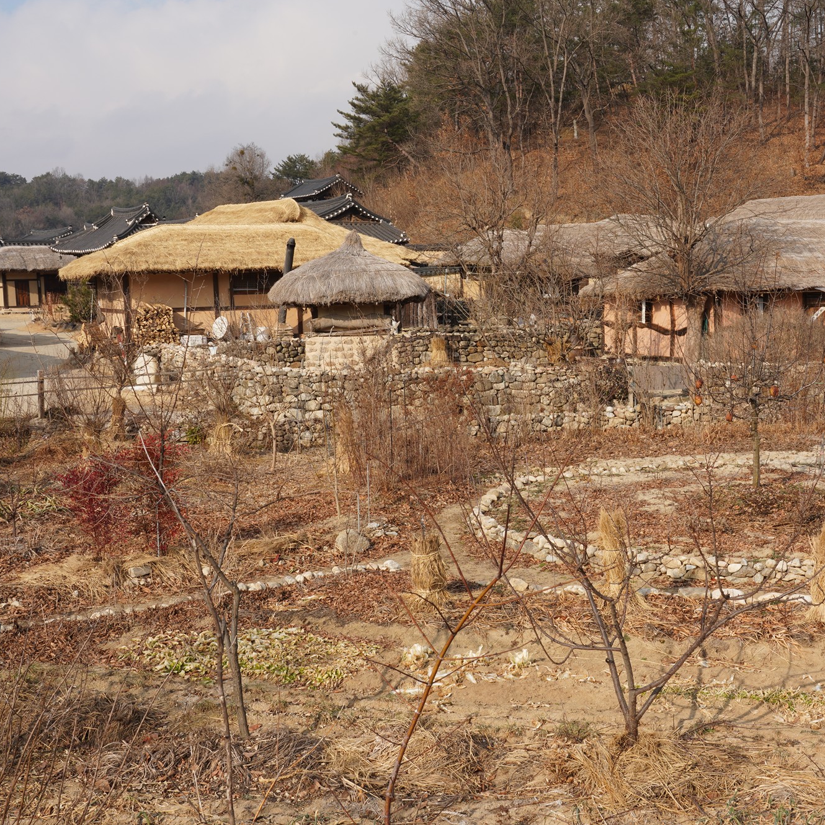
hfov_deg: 36.4
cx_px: 551
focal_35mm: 46
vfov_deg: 36.8
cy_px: 412
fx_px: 1240
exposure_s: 1/100
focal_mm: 36
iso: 200
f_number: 20
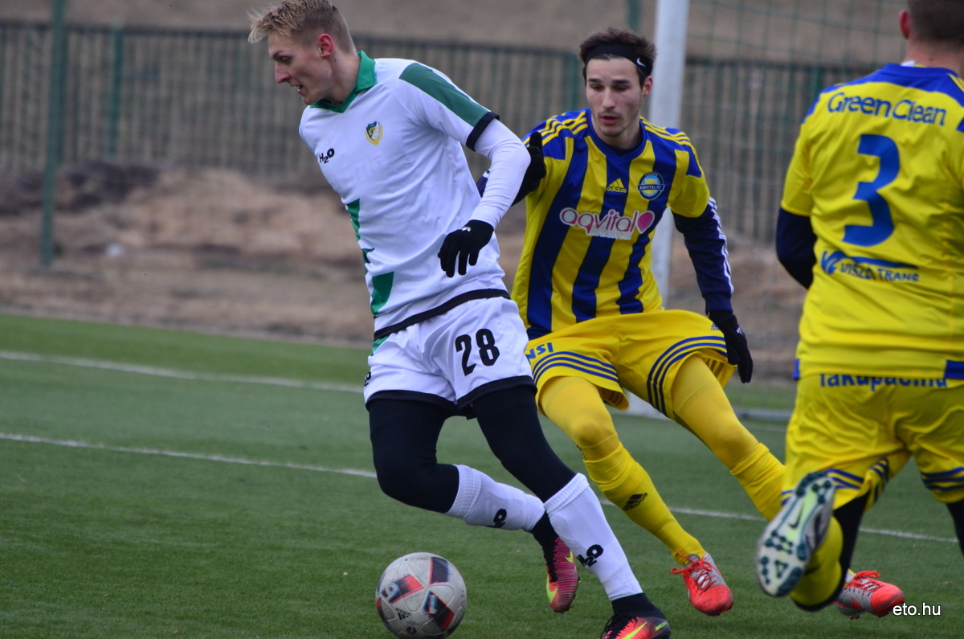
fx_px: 12026
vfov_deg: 3.0
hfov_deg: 4.6
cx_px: 482
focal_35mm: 450
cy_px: 320
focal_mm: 300
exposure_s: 1/1000
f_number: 5.6
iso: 800
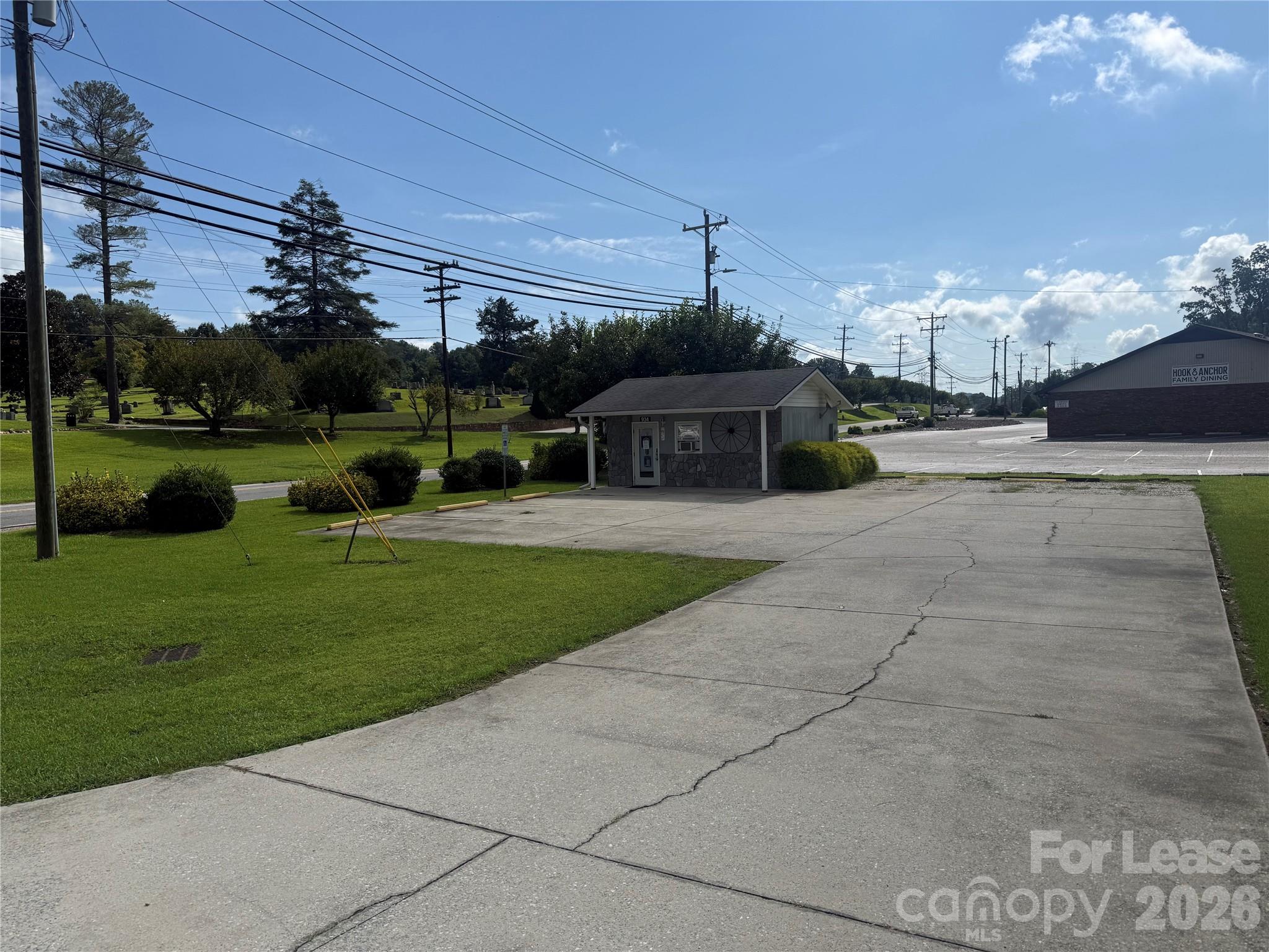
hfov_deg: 71.6
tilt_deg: -2.5
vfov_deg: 56.8
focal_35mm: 24
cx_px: 634
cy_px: 476
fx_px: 880
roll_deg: +1.4
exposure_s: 1/9091
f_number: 1.78
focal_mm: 6.76
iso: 80
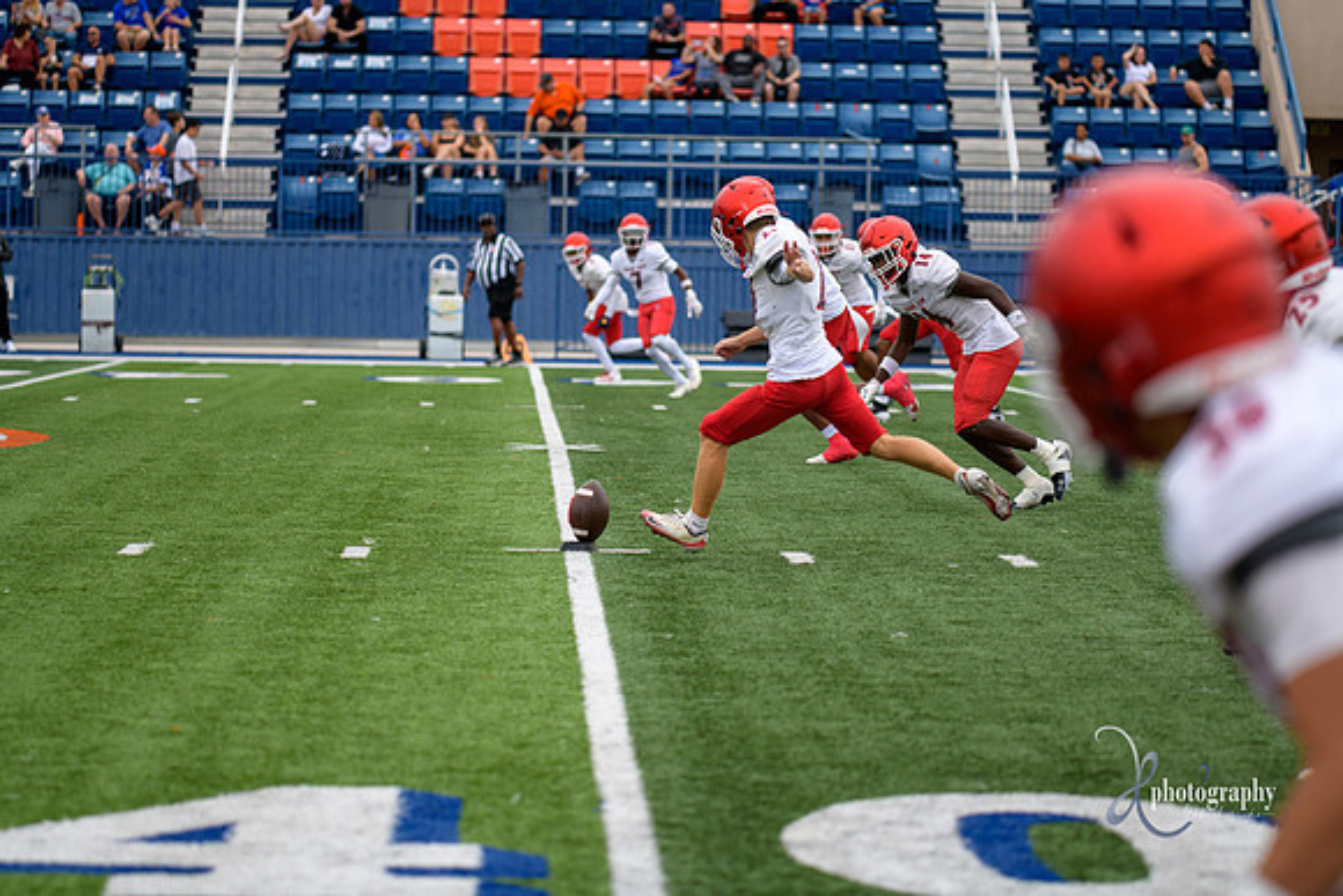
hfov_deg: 17.1
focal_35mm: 120
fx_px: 4478
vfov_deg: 11.4
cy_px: 448
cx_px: 672
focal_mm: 120
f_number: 2.8
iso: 360
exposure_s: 1/1250
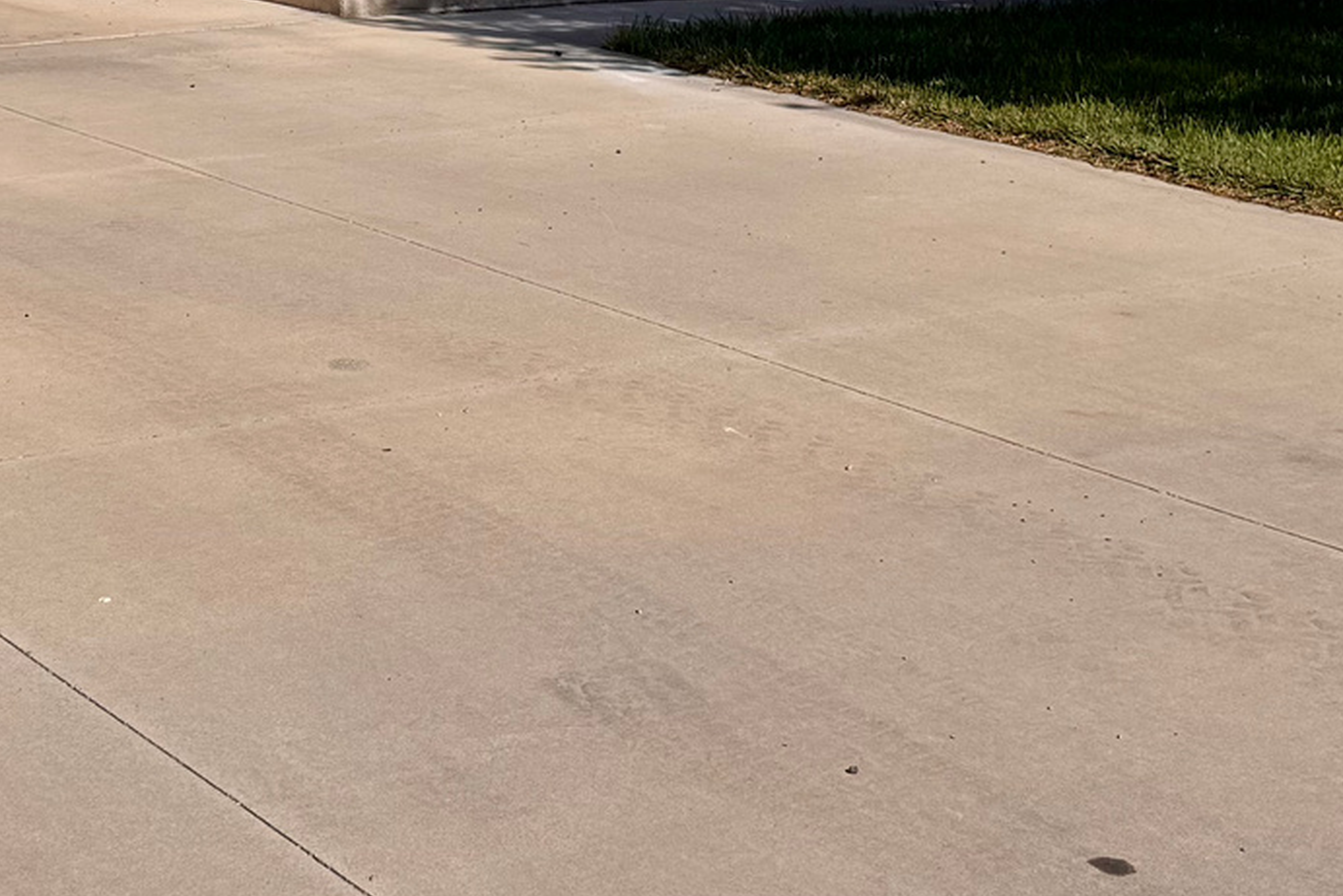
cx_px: 247
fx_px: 2761
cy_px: -155
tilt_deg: -3.4
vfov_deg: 17.6
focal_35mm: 74
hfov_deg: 26.8
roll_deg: +0.7
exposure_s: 1/7937
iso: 80
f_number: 1.78
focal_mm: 6.76
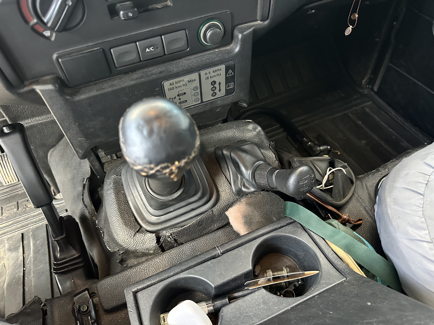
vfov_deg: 56.8
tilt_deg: -50.1
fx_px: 301
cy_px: 162
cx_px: 217
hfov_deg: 71.6
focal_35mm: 24
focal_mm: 6.86
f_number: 1.78
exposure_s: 1/43
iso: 1000
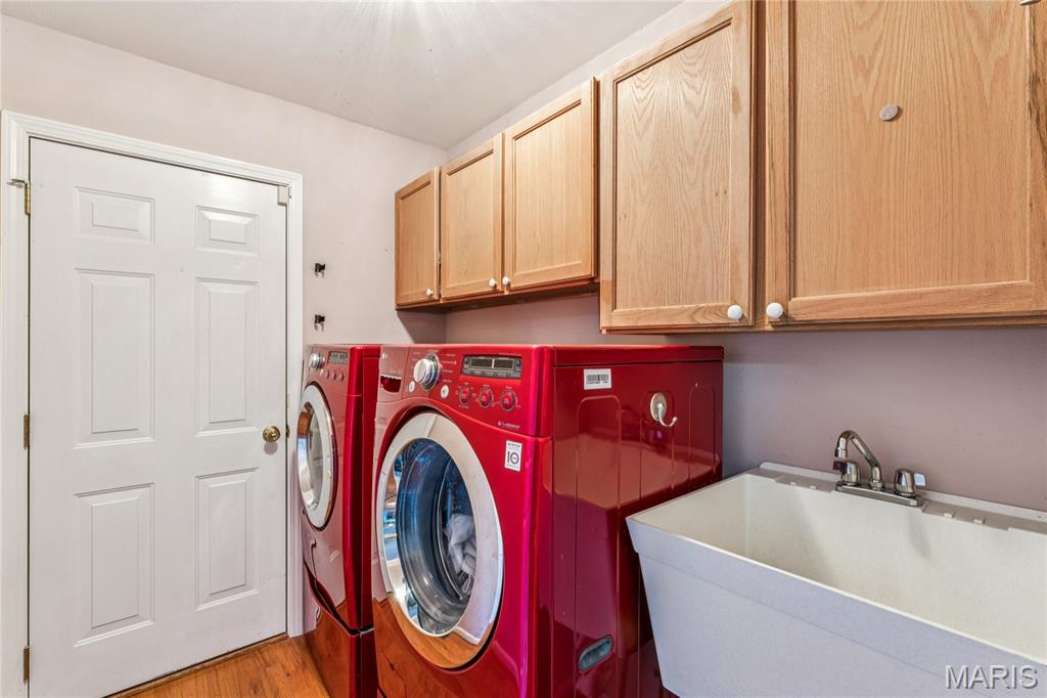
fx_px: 468
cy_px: 349
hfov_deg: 96.4
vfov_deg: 73.4
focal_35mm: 16
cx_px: 524
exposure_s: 1/1.25
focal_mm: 16.1
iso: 320
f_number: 13
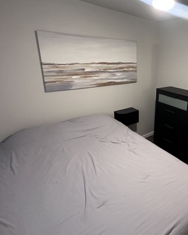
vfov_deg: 72.1
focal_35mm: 23
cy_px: 99
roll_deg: -1.2
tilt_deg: -13.4
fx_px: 160
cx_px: 152
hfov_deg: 56.3
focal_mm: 2.22
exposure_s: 1/60
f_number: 2.2
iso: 320
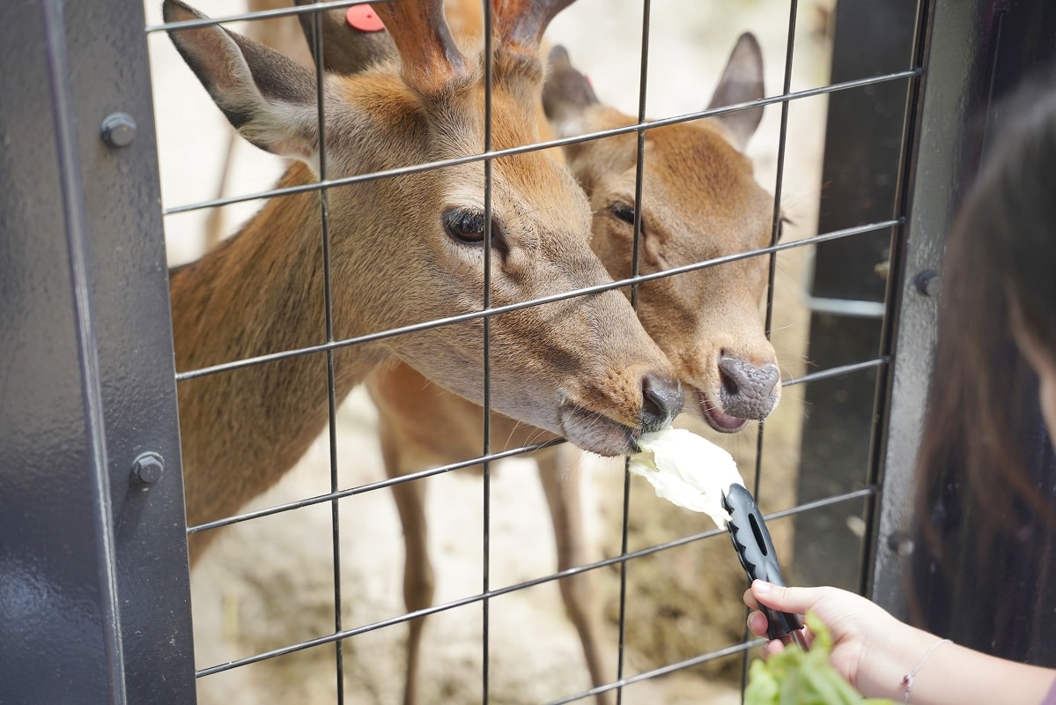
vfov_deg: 18.2
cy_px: 352
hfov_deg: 27.0
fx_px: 2200
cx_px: 528
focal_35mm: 75
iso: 200
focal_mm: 75
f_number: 4
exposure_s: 1/160
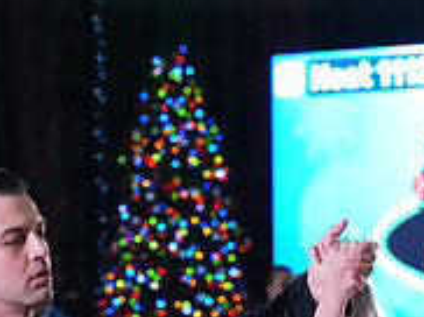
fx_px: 3976
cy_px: 620
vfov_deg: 4.5
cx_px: 64
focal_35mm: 325
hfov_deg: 6.1
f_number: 6.3
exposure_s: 1/400
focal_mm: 106
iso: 10000
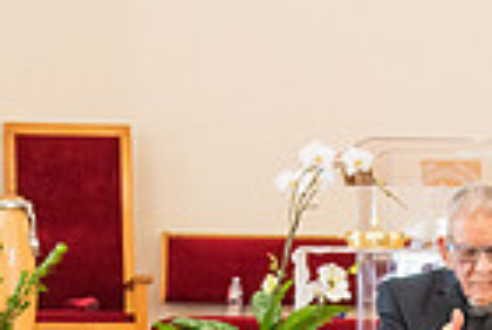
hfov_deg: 12.9
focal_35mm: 157
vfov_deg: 8.4
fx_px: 2150
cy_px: 606
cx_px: 481
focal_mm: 38
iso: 1250
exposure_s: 1/100
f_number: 5
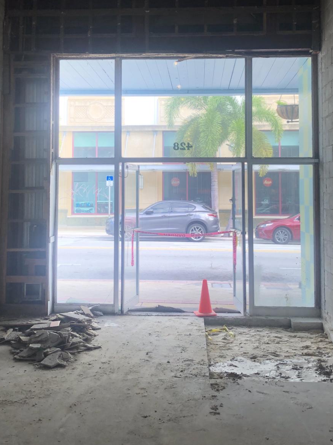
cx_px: 155
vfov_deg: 39.3
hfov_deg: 30.3
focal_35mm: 48
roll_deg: -0.4
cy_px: 160
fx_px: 616
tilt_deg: +3.2
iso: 40
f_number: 1.8
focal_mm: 4
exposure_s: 1/120
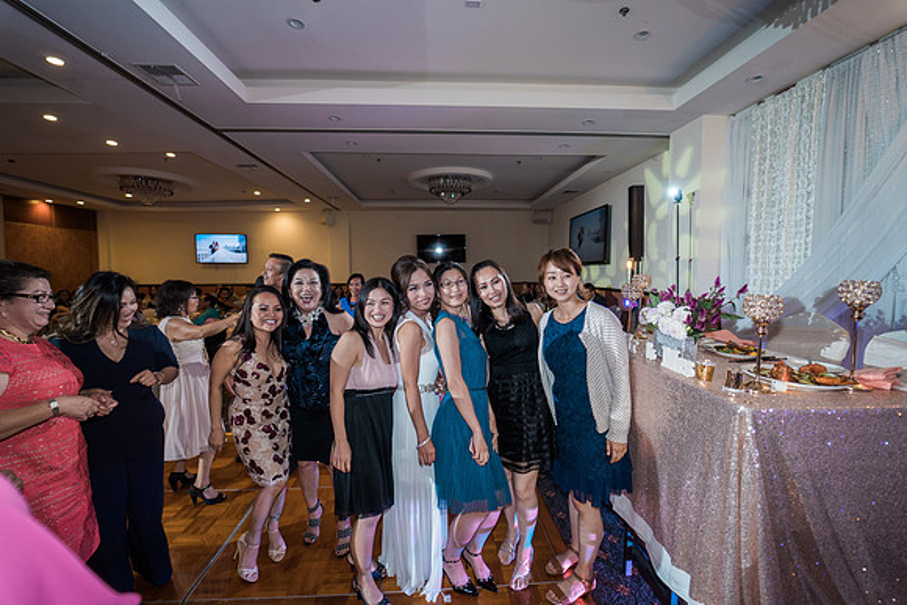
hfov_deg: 104.2
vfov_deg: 81.2
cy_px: 302
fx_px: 353
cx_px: 454
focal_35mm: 14
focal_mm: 14
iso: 1000
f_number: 2.8
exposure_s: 1/160
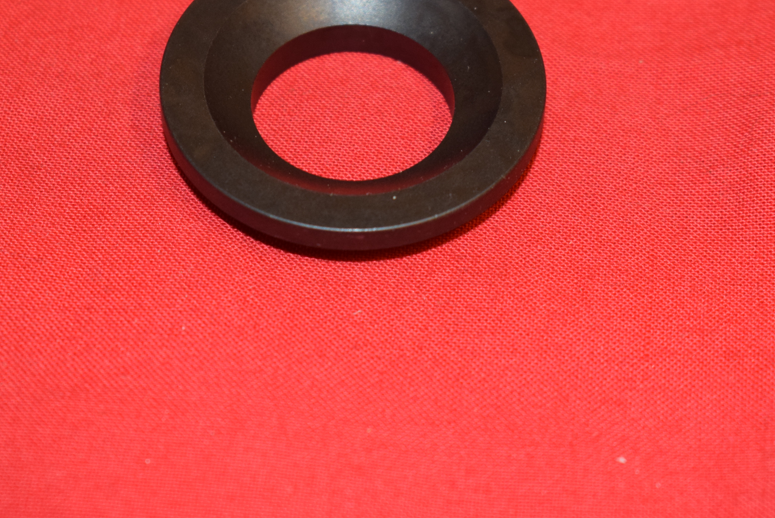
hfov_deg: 17.2
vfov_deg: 11.5
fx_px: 2556
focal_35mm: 119
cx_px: 405
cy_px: 157
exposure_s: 1/60
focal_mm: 55
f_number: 5.6
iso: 800
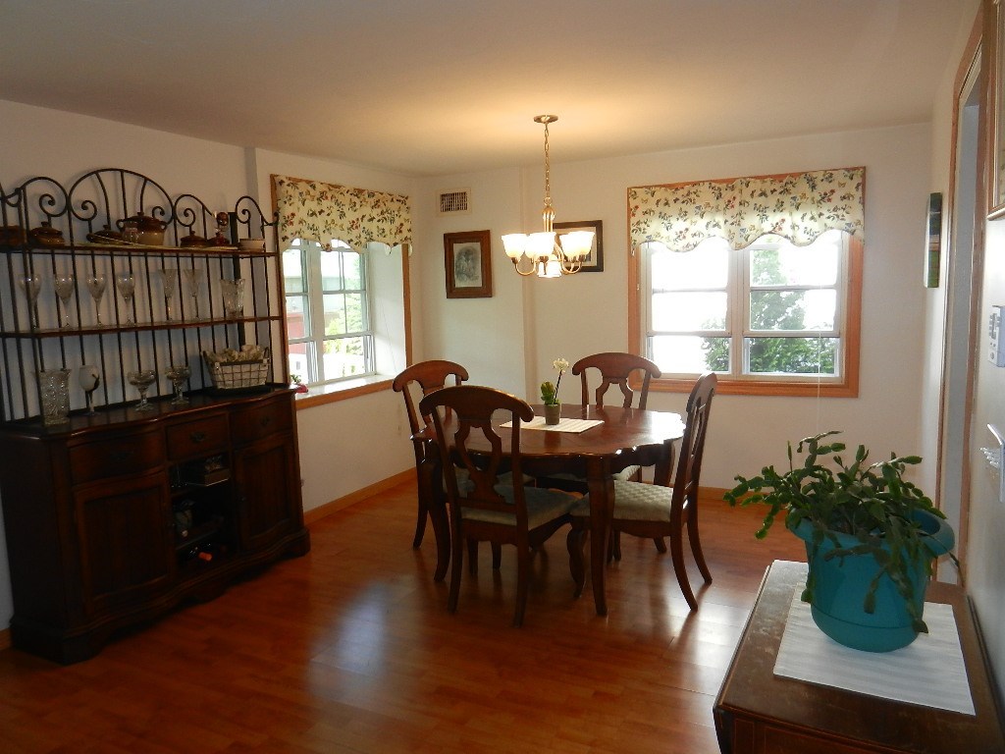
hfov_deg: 69.4
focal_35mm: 25
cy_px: 377
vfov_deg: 54.9
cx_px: 502
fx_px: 726
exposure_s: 1/60
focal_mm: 4.5
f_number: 3.5
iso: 160
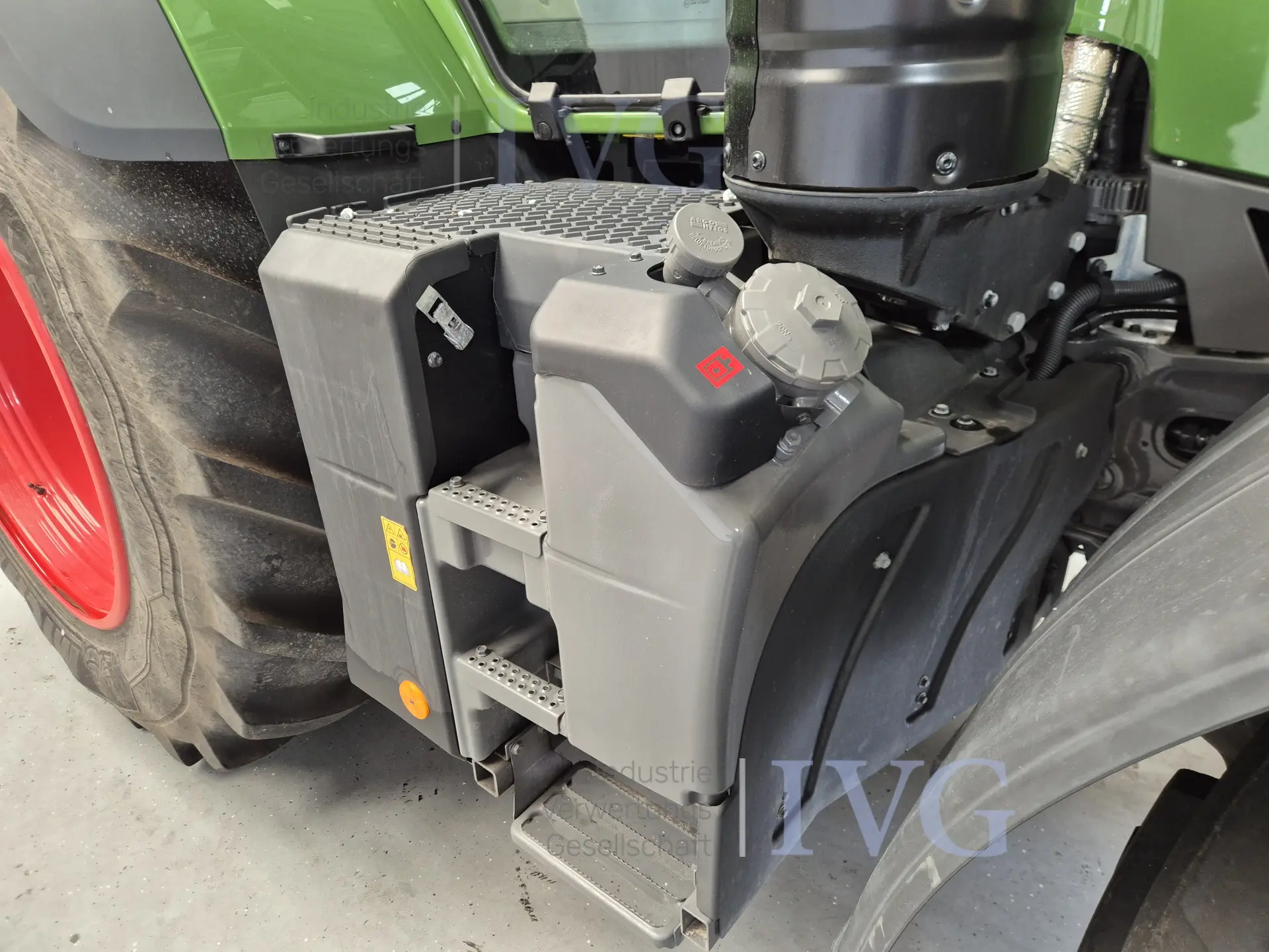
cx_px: 634
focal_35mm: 23
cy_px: 476
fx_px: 843
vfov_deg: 58.9
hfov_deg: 73.9
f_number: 1.8
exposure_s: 1/100
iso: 320
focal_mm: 5.4
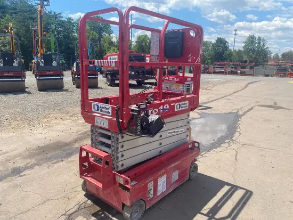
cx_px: 146
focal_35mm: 26
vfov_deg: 53.1
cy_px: 110
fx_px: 220
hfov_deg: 67.3
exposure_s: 1/2028
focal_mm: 4.25
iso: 32
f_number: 1.8
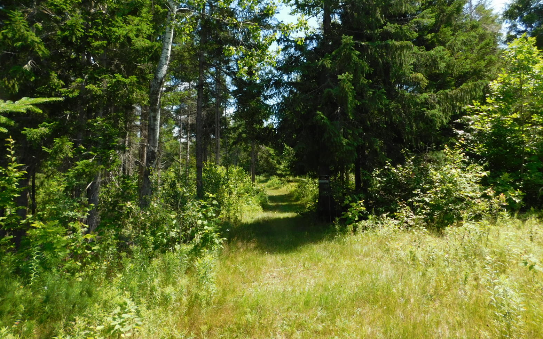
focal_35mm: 25
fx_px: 370
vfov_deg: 49.0
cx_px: 270
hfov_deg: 72.5
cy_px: 138
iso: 125
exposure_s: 1/800
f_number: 3
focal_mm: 4
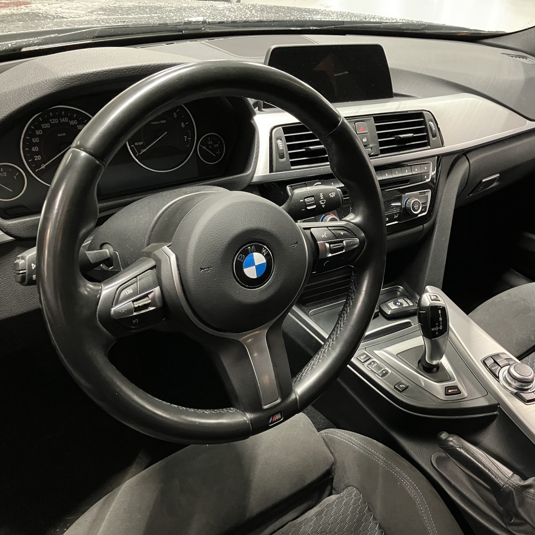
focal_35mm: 34
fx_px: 595
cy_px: 261
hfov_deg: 48.0
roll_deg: -5.9
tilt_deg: -31.1
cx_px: 337
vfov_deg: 48.4
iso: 640
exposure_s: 1/30
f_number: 1.8
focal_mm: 3.99
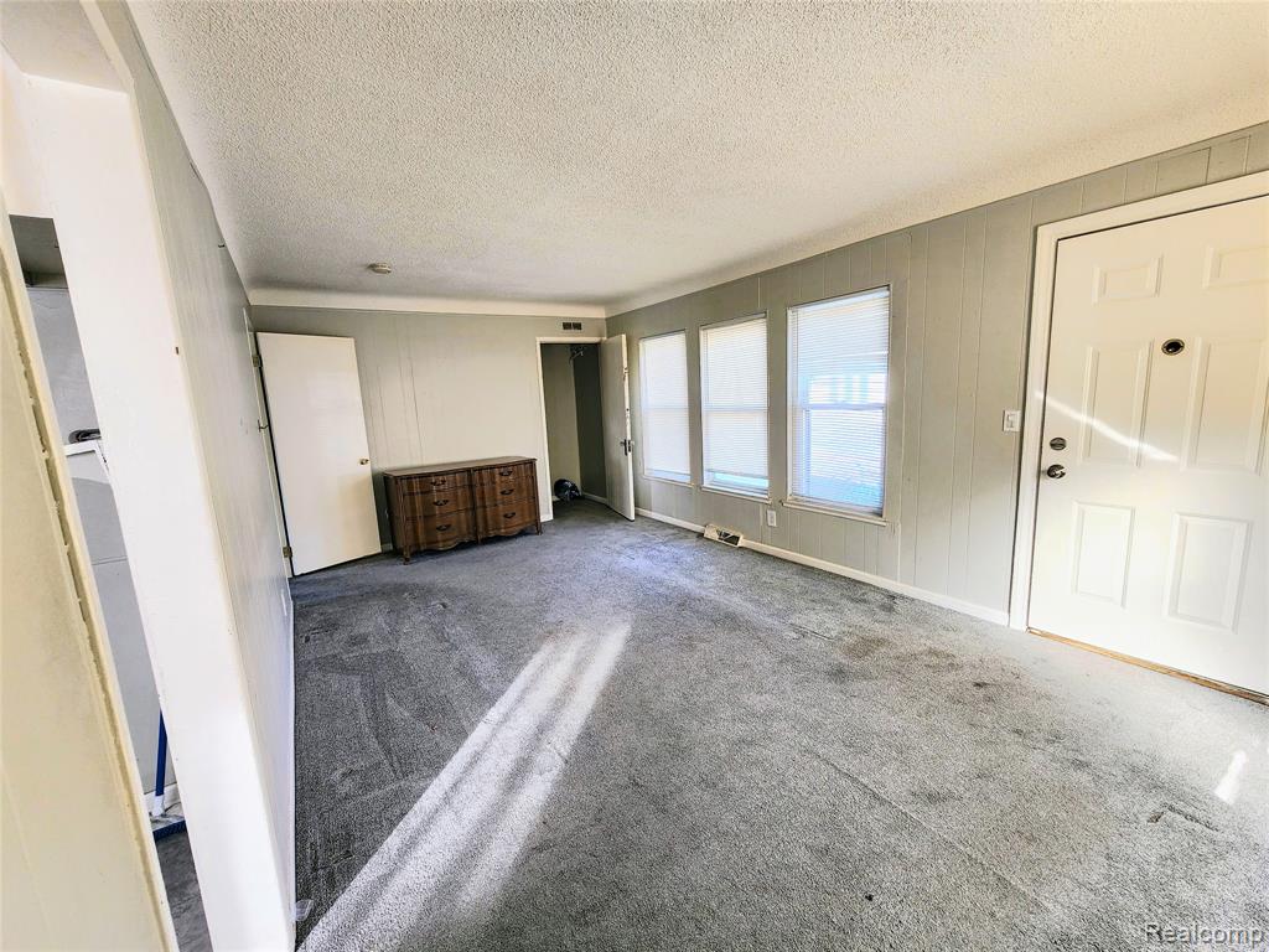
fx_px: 477
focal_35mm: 13
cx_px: 634
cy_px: 476
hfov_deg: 106.2
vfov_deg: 89.9
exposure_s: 1/60.2
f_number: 2.2
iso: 80
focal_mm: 2.2
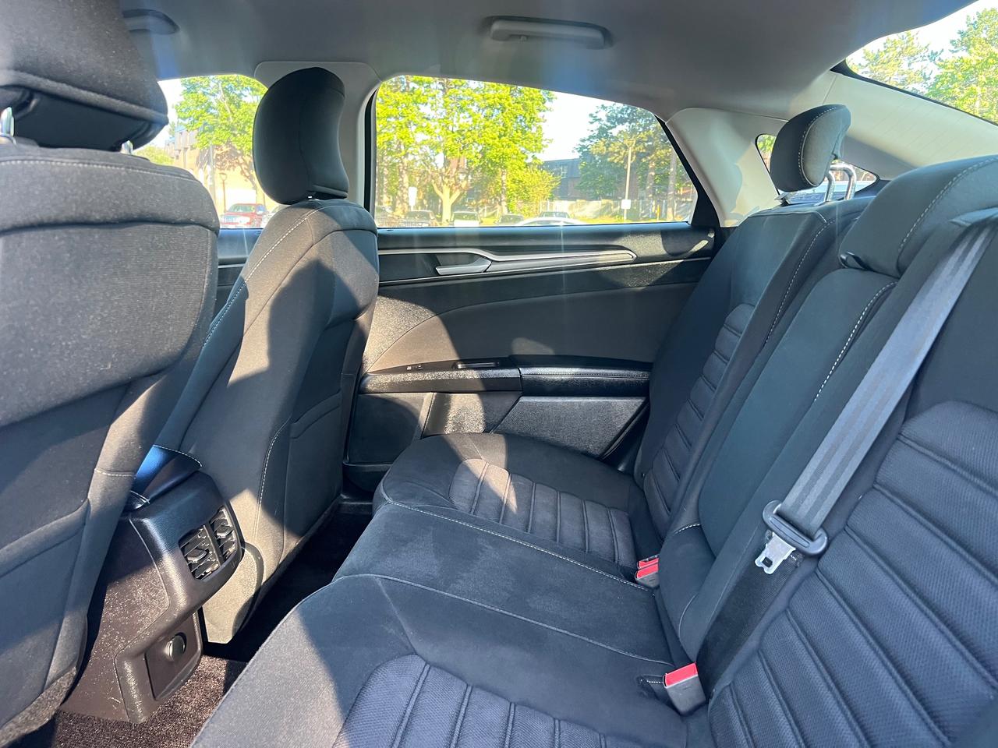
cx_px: 499
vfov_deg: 53.1
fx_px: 750
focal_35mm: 26
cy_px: 374
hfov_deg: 67.3
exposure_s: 1/100
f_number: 1.5
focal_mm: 5.7
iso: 125
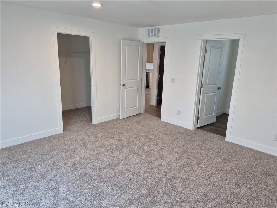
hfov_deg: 73.9
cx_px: 138
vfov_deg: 58.9
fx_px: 184
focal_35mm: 23
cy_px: 104
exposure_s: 1/120
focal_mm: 5.4
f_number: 1.8
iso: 200
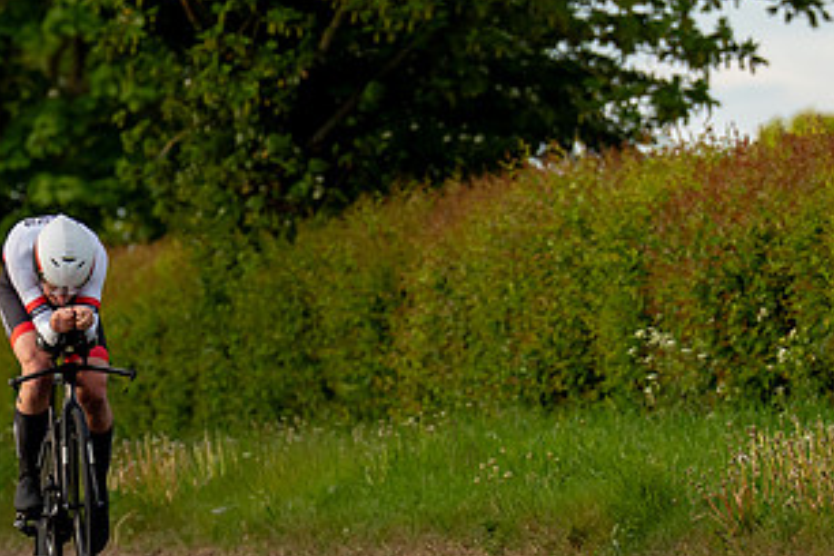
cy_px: 408
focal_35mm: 593
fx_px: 13737
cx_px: 78
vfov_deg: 2.3
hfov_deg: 3.5
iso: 800
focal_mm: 200
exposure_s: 1/1000
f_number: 4
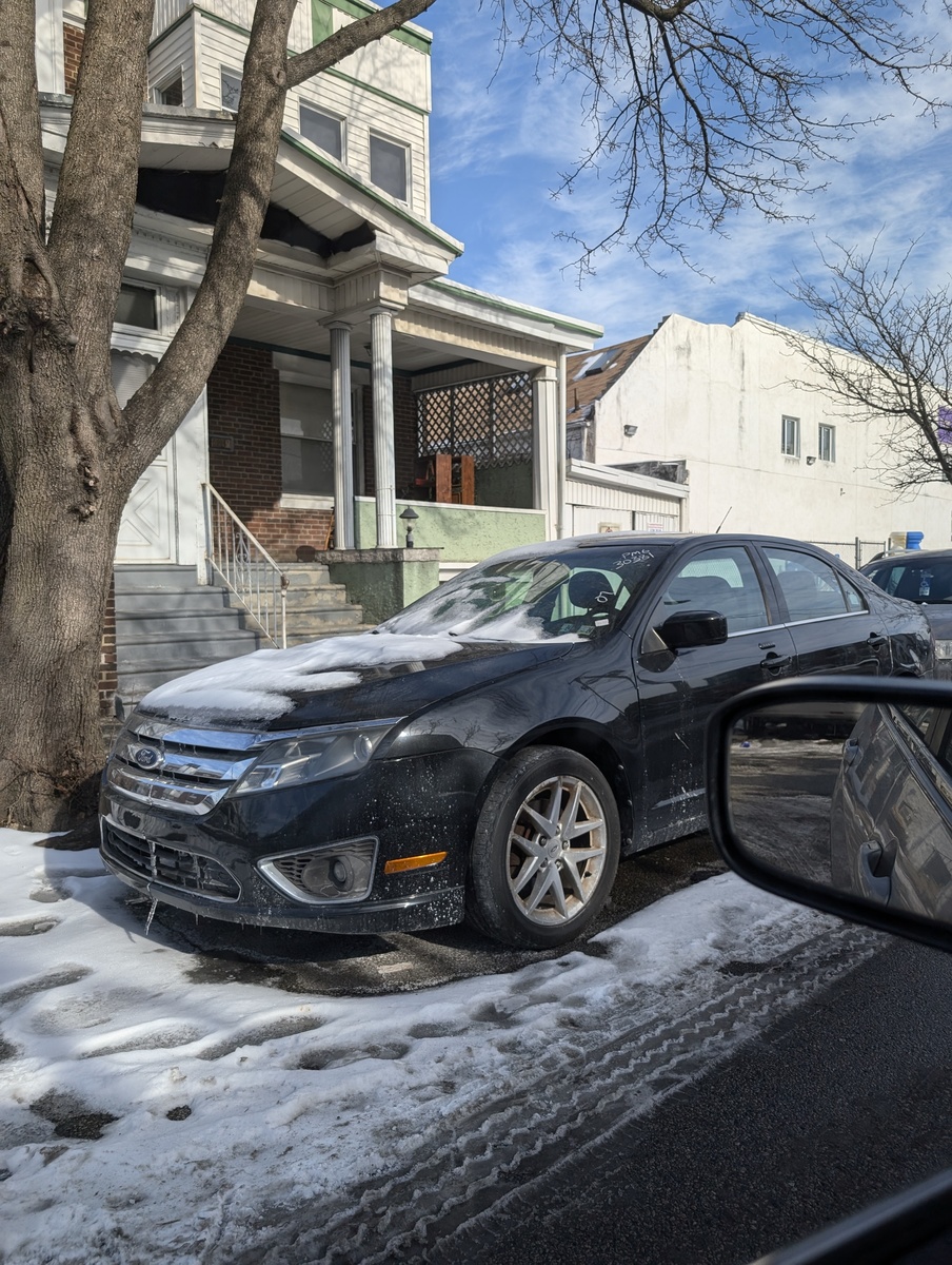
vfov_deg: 71.5
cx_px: 476
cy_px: 632
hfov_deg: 57.0
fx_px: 878
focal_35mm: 24
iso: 22
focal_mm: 6.9
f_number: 1.68
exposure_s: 1/980
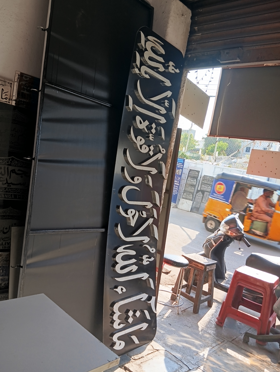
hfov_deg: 49.9
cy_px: 186
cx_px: 140
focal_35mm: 28
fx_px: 301
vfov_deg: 63.4
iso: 82
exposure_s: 1/100
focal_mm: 4.22
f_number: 1.8
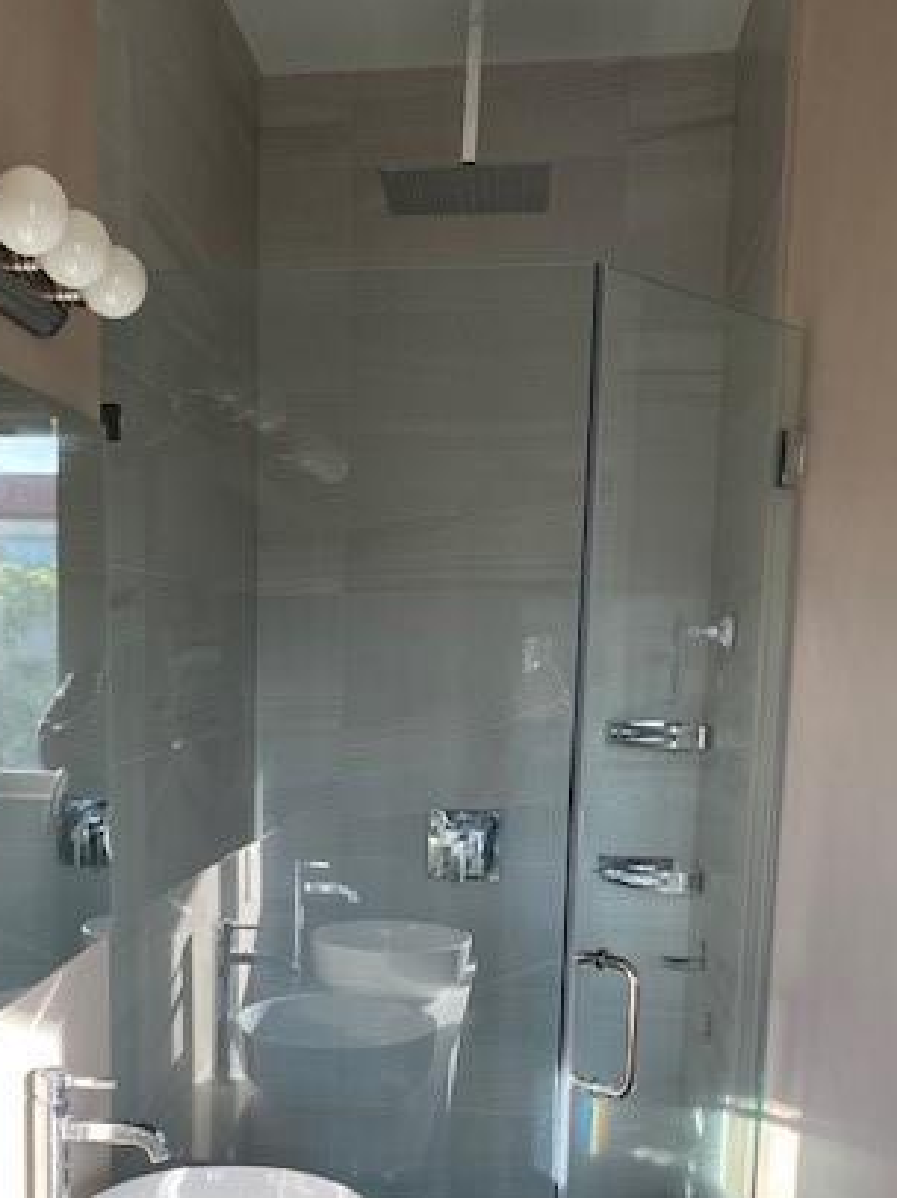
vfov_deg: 44.4
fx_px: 1418
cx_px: 333
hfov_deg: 34.9
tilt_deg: -9.9
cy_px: 882
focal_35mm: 41
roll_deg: -0.5
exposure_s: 1/122
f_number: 1.8
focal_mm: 4.25
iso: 64
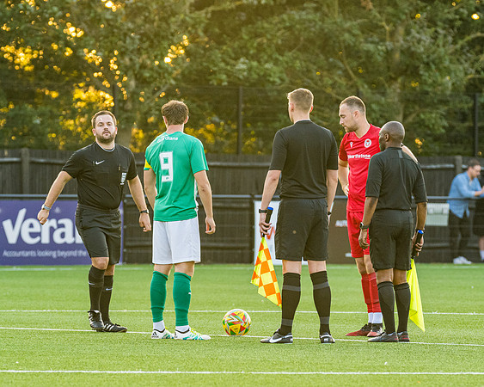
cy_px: 186
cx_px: 229
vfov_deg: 4.0
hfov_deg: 5.1
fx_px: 5471
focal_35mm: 382
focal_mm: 210
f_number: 5
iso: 1250
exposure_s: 1/500
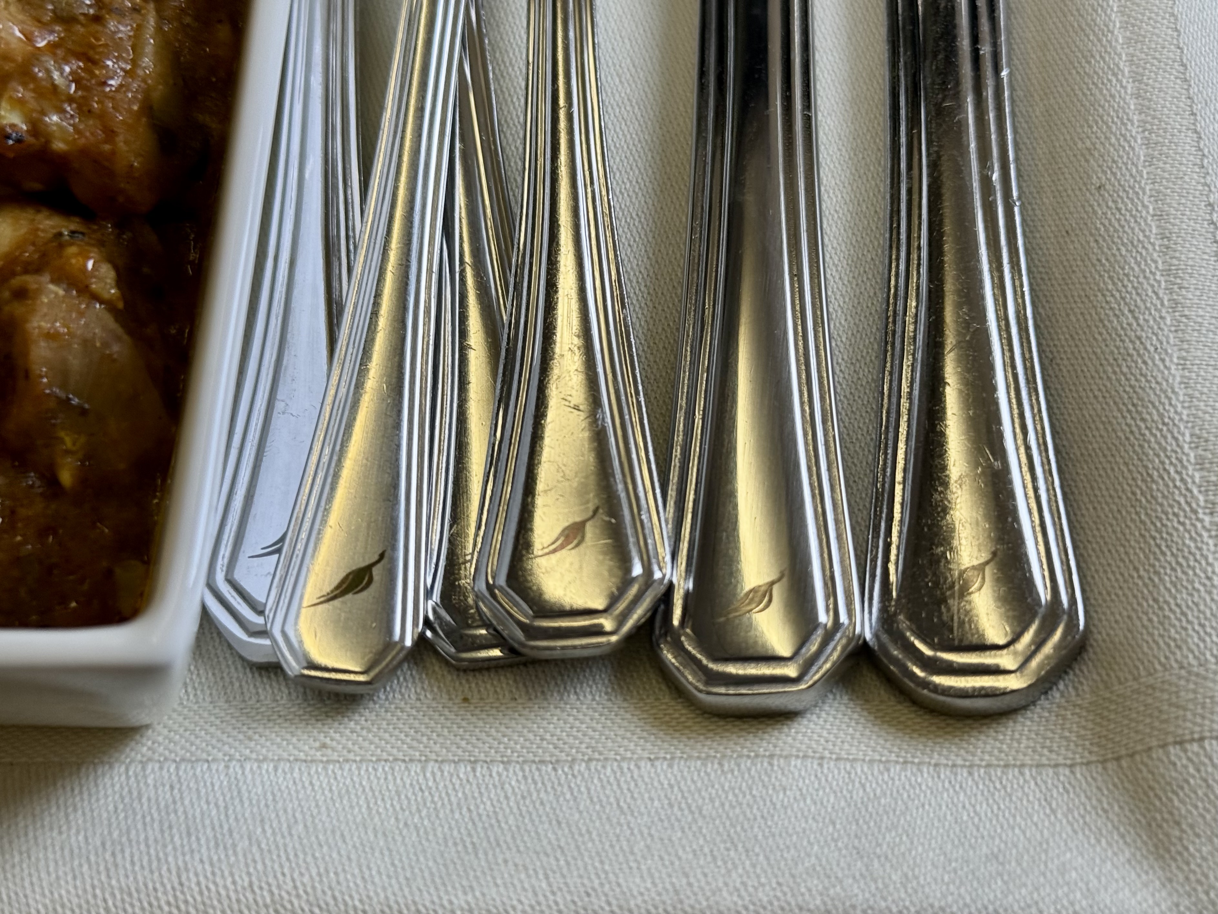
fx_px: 1689
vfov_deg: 30.3
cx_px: 609
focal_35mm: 48
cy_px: 457
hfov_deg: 39.7
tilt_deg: -60.3
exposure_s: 1/114
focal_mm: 6.86
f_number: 1.78
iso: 64
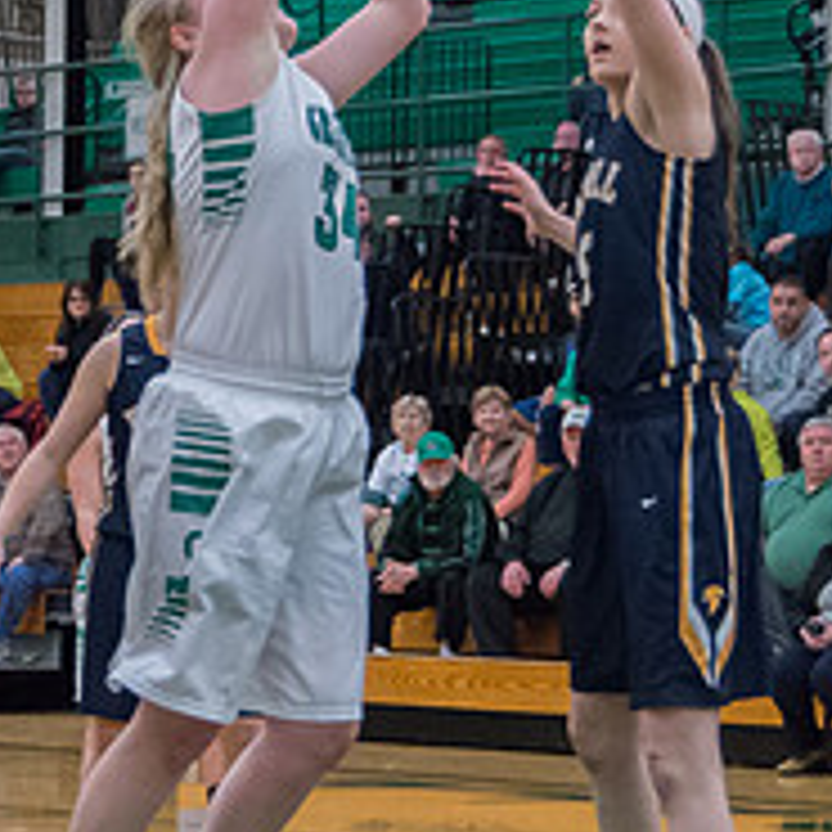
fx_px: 4242
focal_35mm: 156
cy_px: 334
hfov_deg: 11.2
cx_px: 178
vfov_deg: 11.2
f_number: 5.6
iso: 8000
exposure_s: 1/500
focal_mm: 45
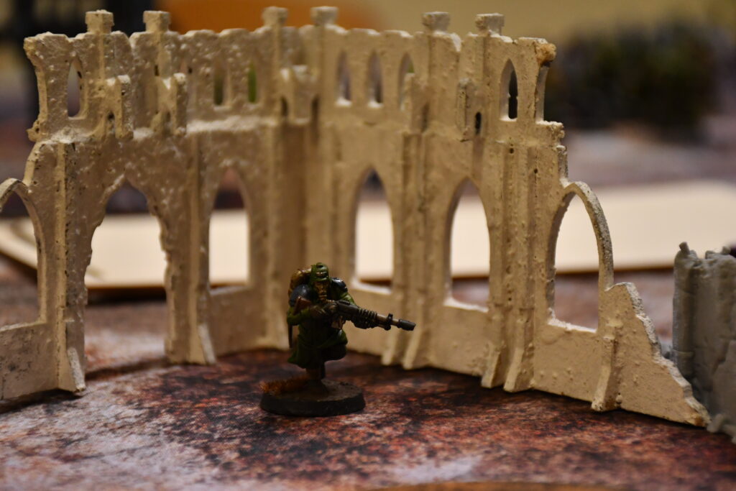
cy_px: 246
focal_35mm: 112
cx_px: 368
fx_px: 2290
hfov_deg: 18.3
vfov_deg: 12.2
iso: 2000
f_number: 5
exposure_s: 1/200
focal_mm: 75
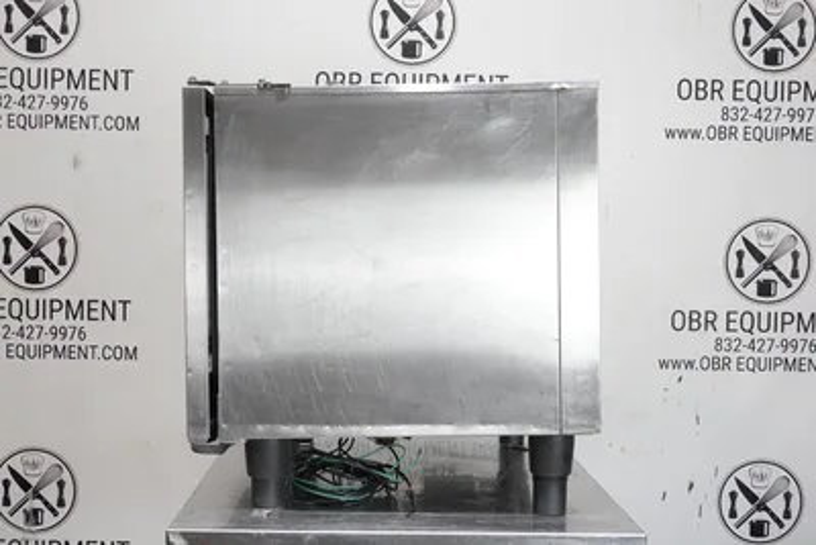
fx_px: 1088
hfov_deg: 41.1
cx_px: 408
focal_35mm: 48
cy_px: 272
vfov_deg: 28.1
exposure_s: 1/50
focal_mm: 18.24
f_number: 4
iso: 1000
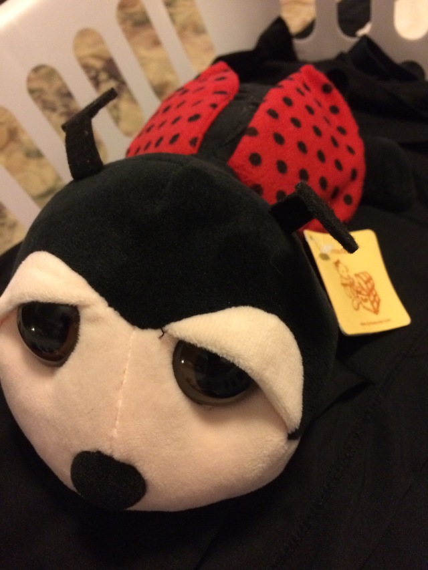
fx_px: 478
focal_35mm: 29
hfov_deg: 48.2
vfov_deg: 61.7
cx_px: 214
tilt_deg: -51.9
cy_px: 285
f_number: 2.2
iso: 400
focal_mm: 4.15
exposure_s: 1/15
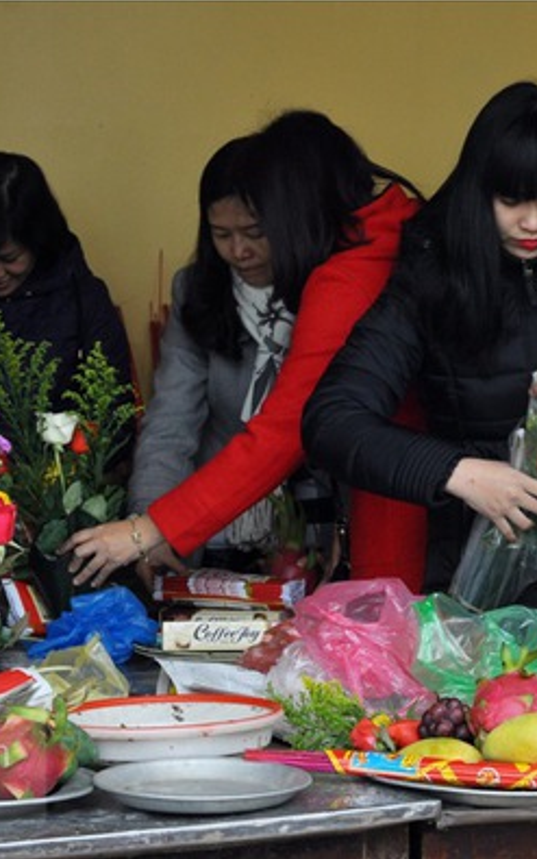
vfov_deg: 18.0
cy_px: 431
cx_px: 363
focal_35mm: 116
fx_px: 2715
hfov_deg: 11.3
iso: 320
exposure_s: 1/160
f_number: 7.1
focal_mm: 50
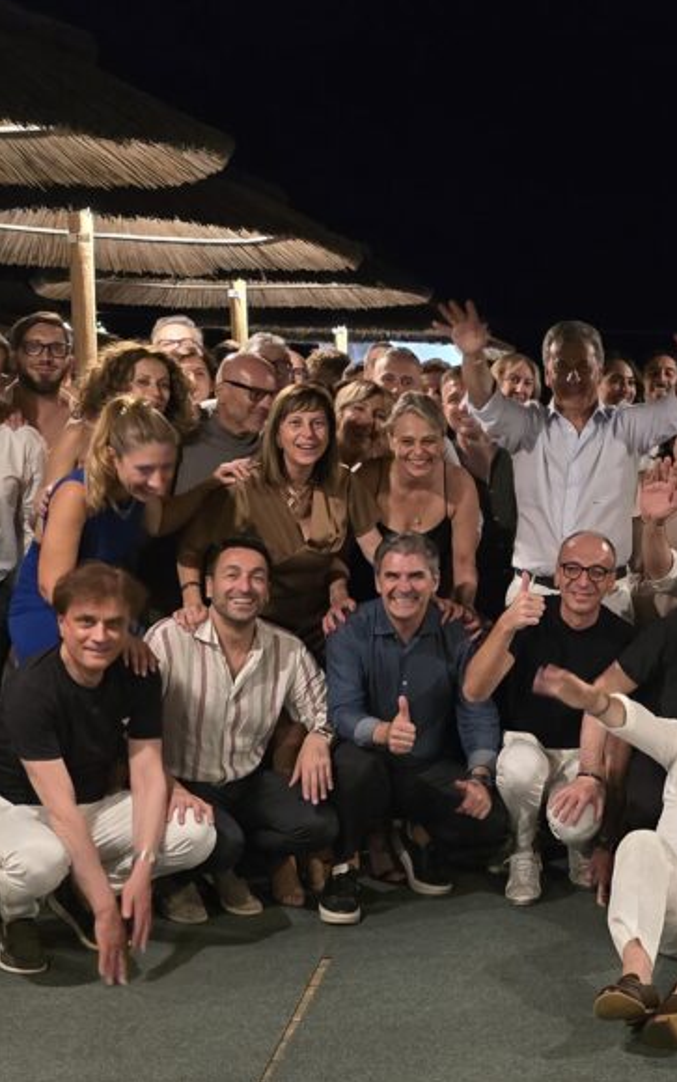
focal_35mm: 63
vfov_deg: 32.5
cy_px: 572
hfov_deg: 20.1
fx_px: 1858
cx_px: 649
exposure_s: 1/40.8
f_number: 1.7
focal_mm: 6.3
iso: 1250
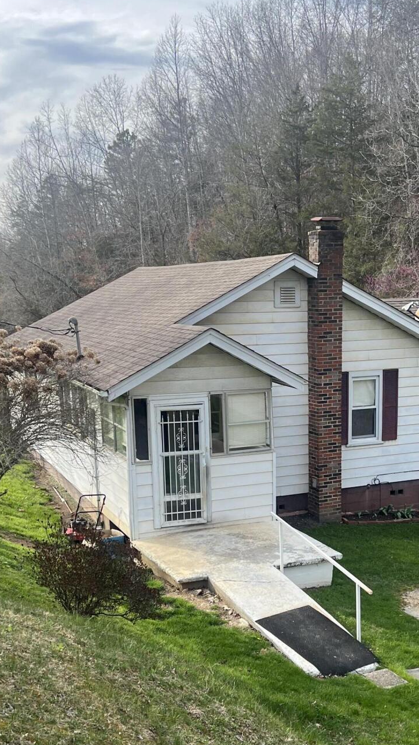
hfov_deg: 27.0
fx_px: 870
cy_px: 468
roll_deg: +1.3
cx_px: 270
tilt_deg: -9.6
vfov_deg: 46.0
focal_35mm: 44
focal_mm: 5.7
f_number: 1.5
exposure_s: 1/1344
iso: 50
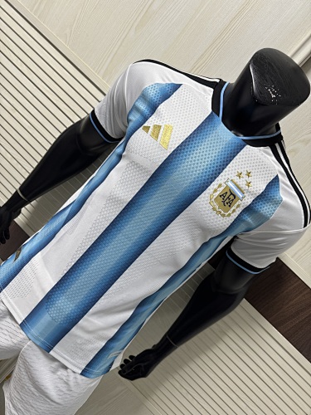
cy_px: 208
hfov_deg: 56.8
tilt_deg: -18.1
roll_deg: -42.7
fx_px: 287
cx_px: 156
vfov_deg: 71.6
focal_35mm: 24
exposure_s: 1/50
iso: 160
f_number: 1.78
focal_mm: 6.76
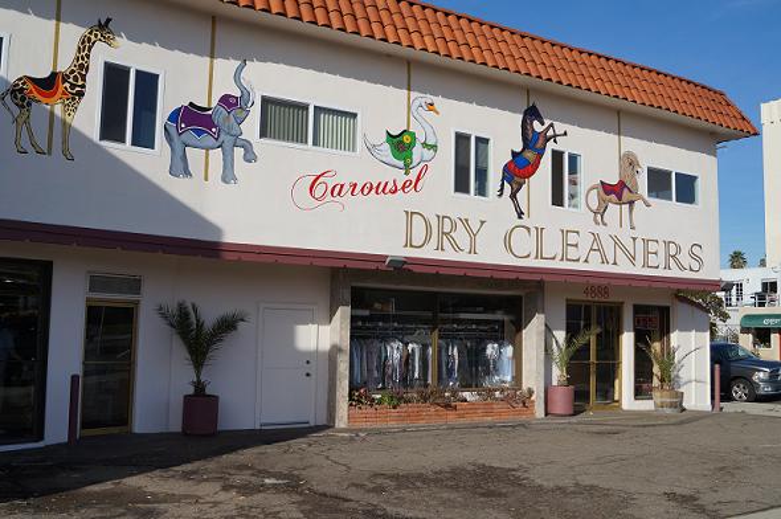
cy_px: 260
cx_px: 390
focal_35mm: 36
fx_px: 780
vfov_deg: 36.8
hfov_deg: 53.2
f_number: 8
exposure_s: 1/500
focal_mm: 24
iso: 100
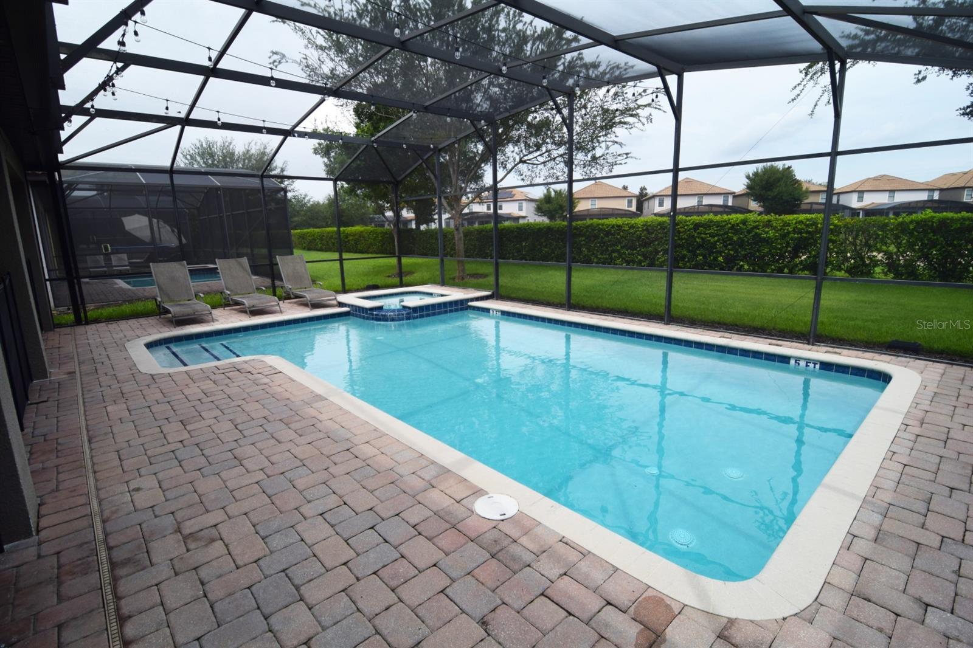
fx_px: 446
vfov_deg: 72.0
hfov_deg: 95.0
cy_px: 324
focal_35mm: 16
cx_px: 486
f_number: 8
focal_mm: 11
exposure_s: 1/250
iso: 220
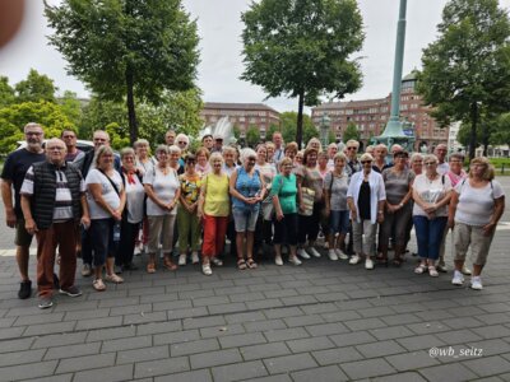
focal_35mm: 23
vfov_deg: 58.9
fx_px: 339
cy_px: 191
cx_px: 255
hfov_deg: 73.9
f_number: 1.7
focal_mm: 6.3
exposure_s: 1/308
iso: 10
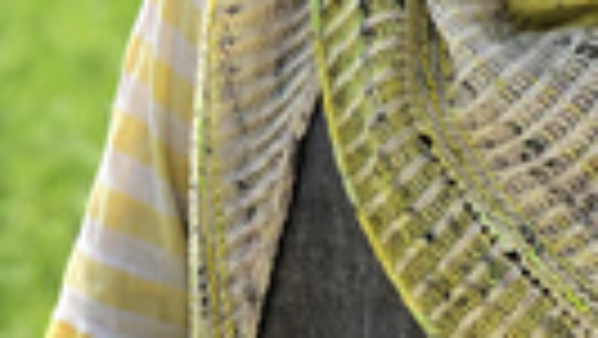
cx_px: 656
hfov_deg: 10.0
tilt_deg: -13.3
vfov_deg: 5.7
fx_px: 3379
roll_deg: -3.7
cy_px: -97
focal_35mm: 213
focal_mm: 6
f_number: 2.4
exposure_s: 1/145
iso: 16
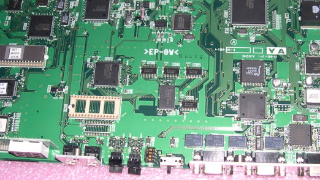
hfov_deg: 34.8
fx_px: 509
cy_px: 72
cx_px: 181
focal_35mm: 60
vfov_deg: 20.0
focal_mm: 8
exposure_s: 1/60
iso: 100
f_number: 2.8
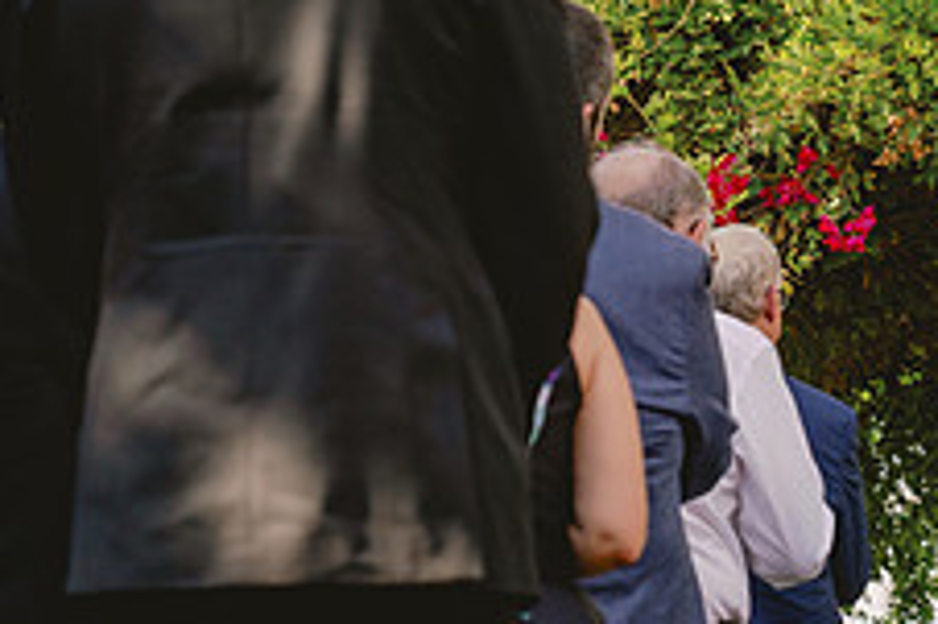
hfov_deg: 11.3
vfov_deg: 7.6
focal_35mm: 179
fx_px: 4660
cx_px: 1132
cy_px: 630
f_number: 4
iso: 200
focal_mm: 70
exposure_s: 1/400
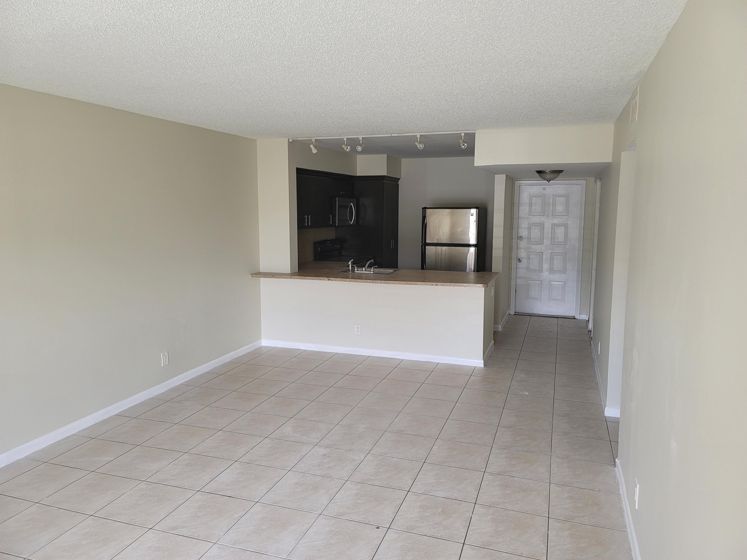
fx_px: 539
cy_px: 280
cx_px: 374
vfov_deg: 54.9
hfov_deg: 69.4
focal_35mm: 25
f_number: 1.8
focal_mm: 7
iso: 200
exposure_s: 1/119
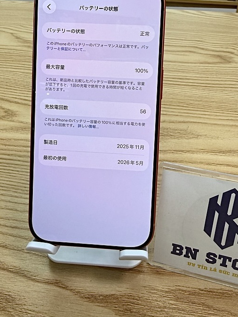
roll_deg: -1.7
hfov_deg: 44.1
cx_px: 127
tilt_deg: -32.3
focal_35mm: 32
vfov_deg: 55.9
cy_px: 111
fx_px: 293
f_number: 2.2
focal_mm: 2.22
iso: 64
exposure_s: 1/120
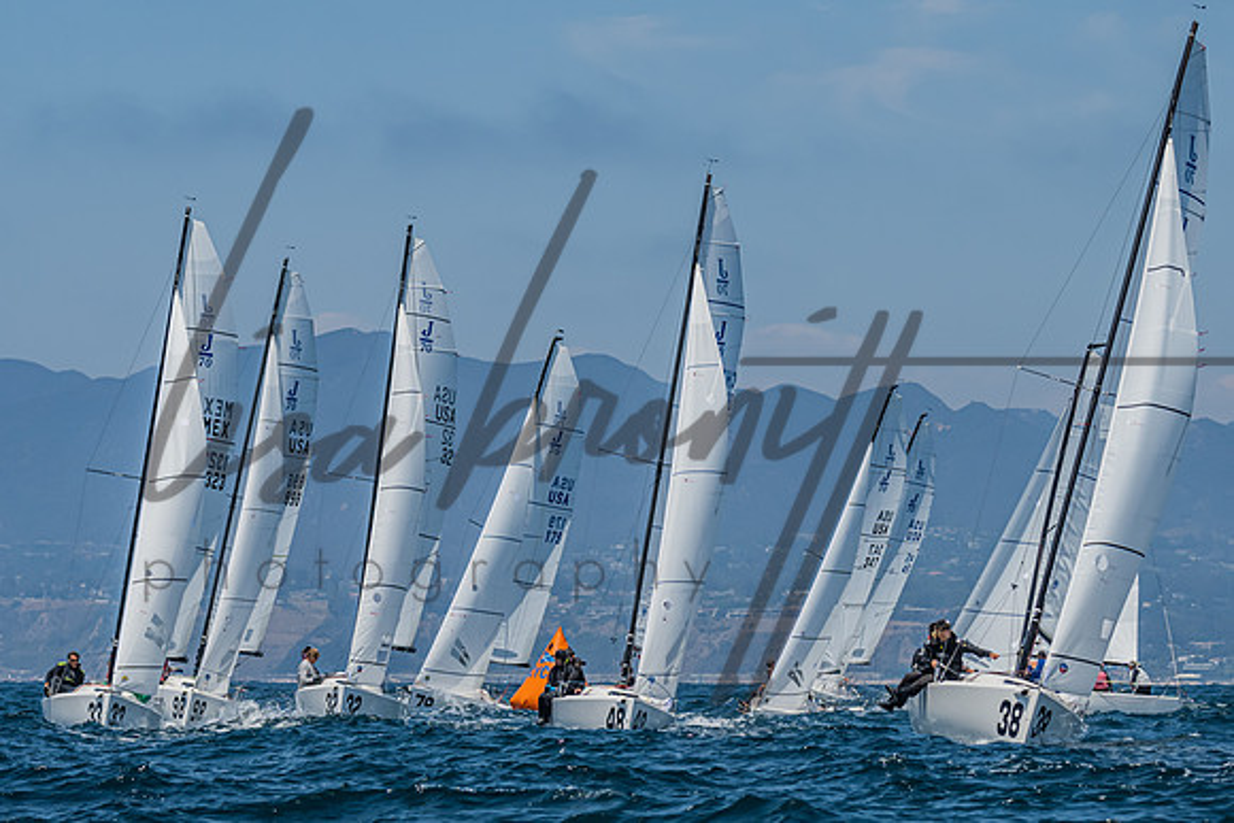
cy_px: 531
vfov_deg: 6.1
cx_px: 512
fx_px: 7705
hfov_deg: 9.2
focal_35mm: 225
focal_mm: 150
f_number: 6.3
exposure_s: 1/2500
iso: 400
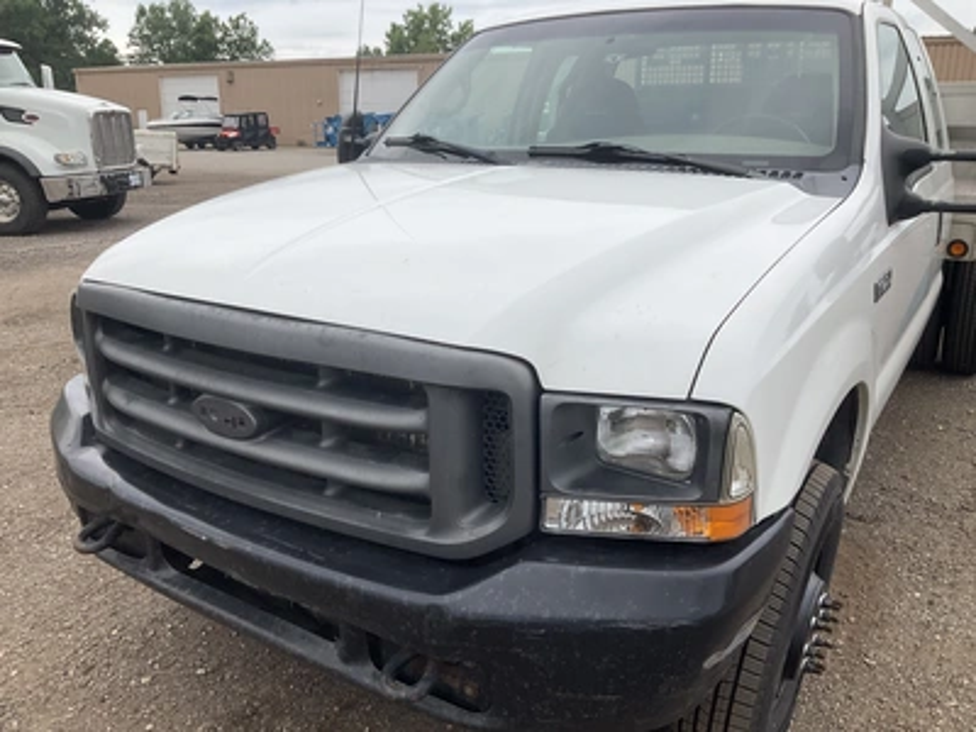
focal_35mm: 29
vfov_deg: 48.2
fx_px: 818
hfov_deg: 61.7
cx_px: 488
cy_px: 366
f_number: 1.8
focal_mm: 3
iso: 25
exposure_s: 1/1076
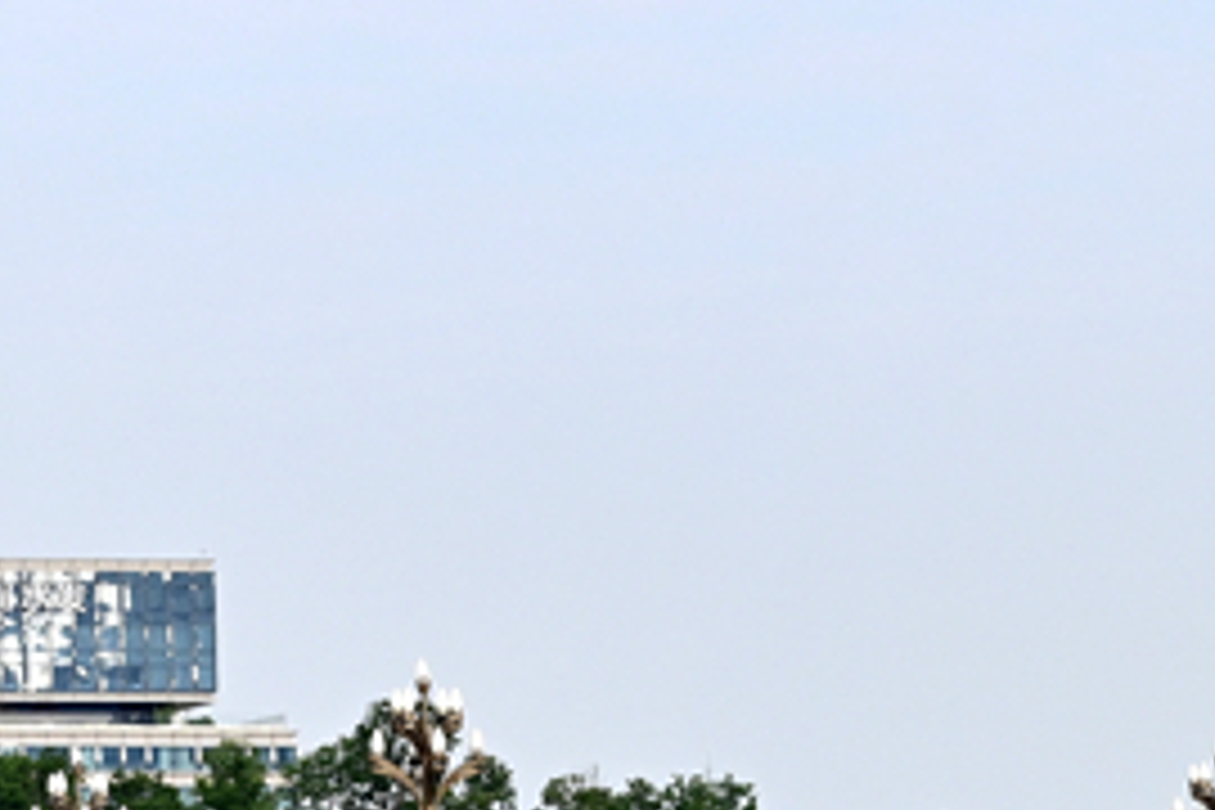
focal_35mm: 244
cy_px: 1418
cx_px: 693
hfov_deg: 8.4
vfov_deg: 5.5
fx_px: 8234
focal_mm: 55
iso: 200
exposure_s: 1/250
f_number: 8
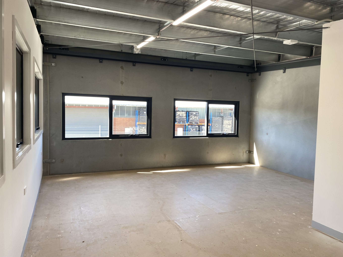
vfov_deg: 53.1
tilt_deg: -3.0
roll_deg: -2.3
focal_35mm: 26
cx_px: 172
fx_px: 258
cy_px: 128
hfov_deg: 67.3
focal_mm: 4.25
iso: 40
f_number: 1.8
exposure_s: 1/100
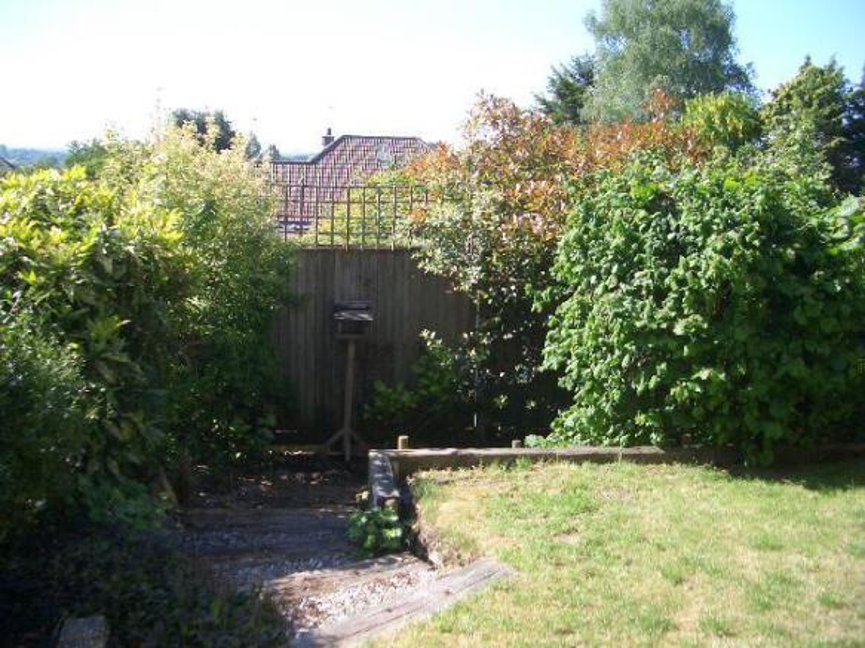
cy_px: 324
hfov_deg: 52.6
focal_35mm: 35
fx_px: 874
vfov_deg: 40.7
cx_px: 432
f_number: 2.6
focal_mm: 5.8
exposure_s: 1/400
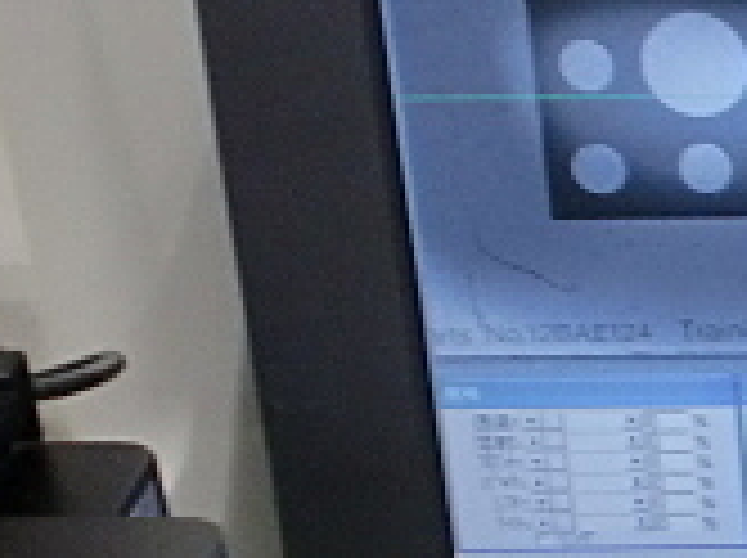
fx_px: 2909
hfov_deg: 13.2
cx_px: 1328
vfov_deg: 10.8
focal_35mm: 135
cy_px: 598
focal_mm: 6.3
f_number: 3.1
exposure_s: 1/60
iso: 200
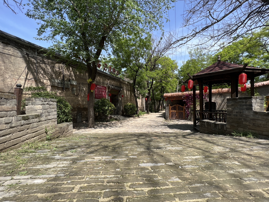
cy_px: 101
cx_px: 134
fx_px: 101
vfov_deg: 89.9
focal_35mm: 13
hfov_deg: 106.2
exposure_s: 1/641
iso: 32
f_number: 1.8
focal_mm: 1.57
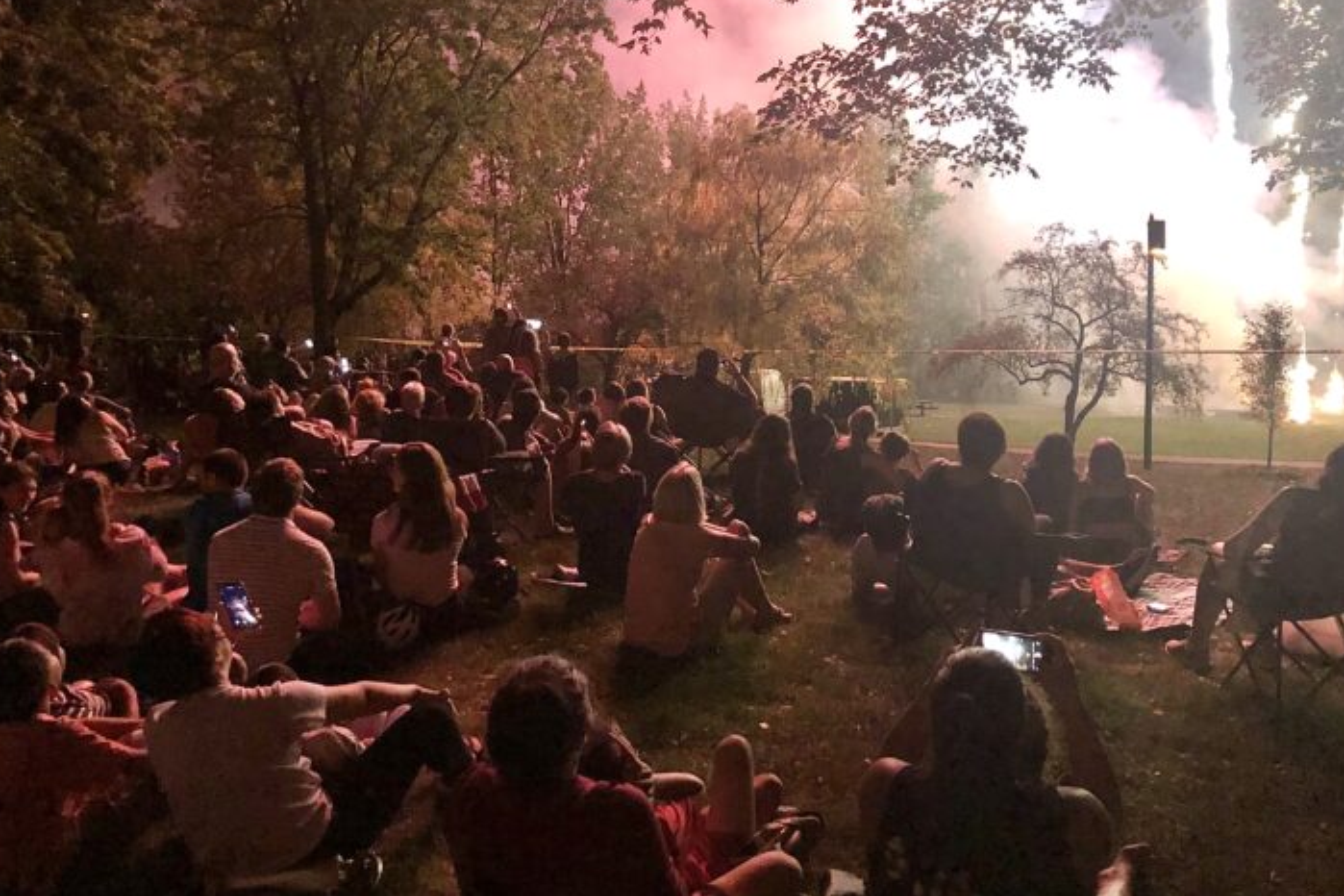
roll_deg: +0.3
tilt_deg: -2.4
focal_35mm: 32
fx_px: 1195
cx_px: 708
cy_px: 346
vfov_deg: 40.9
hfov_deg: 58.7
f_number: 1.8
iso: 200
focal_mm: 3.99
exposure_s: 1/4
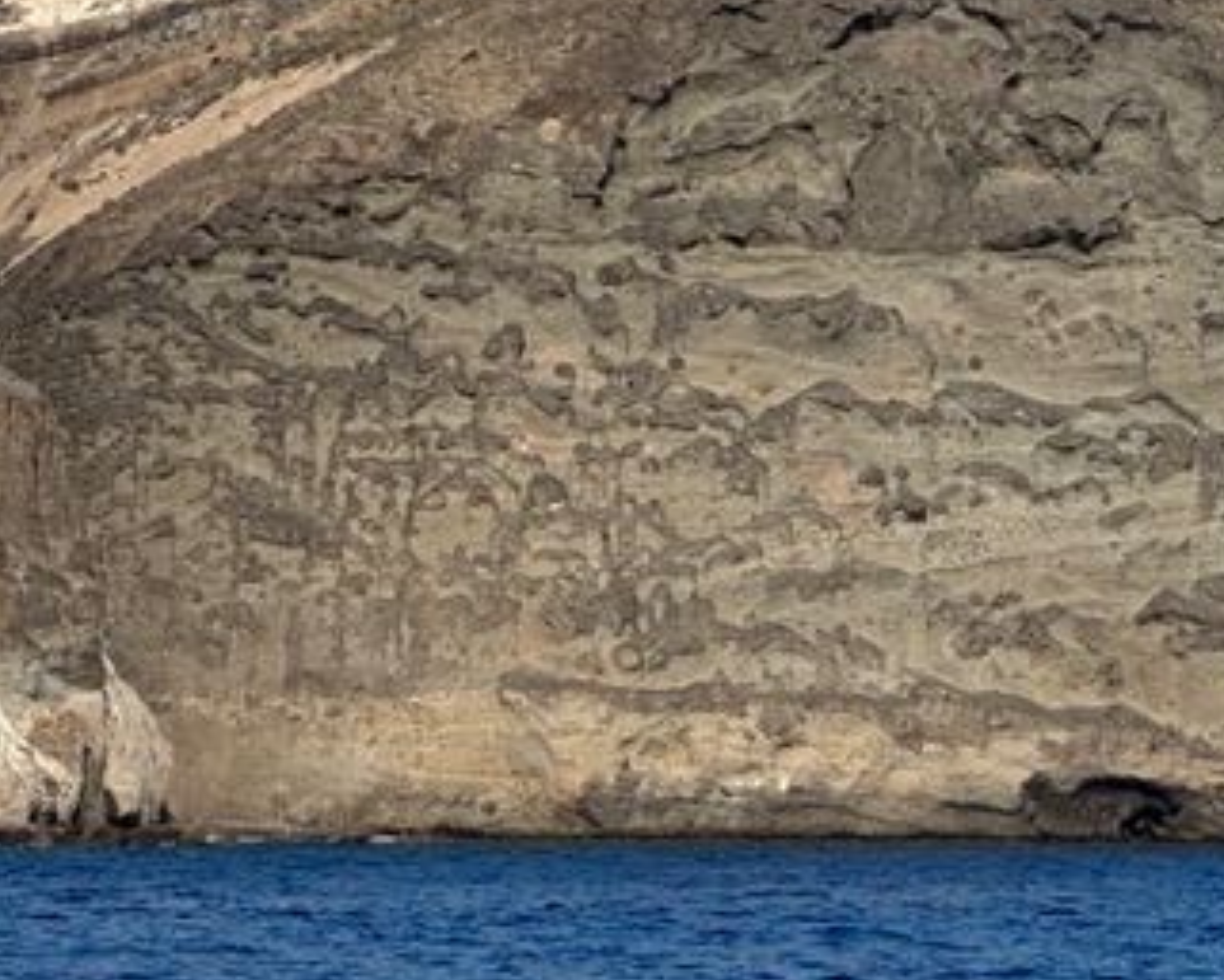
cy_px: 172
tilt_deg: +4.0
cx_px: 175
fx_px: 8153
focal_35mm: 225
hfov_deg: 8.6
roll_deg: +0.3
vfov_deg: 6.9
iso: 32
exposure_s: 1/840
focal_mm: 9
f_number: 2.8
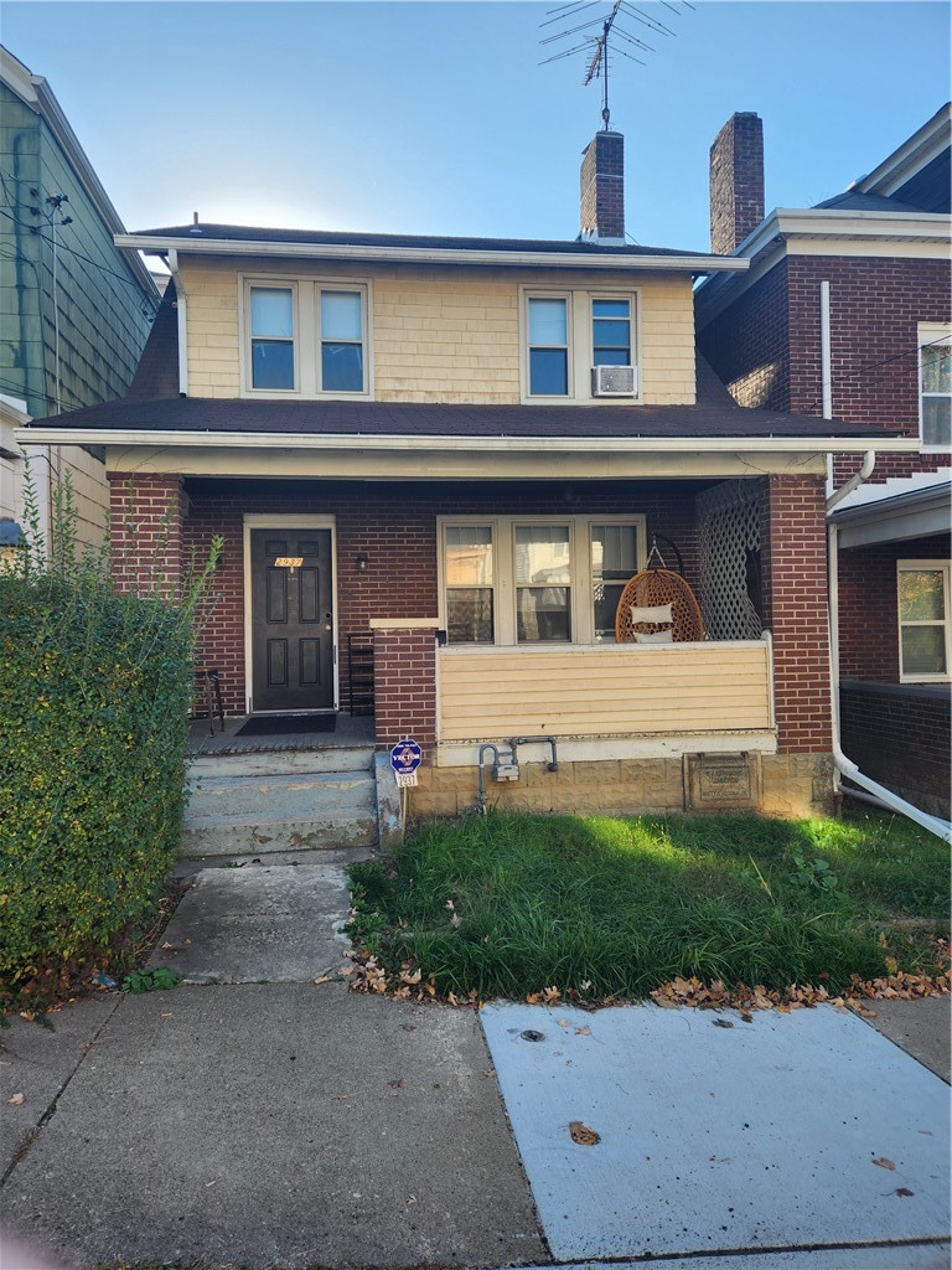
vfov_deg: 73.9
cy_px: 635
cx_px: 476
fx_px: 843
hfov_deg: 58.9
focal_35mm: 23
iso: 20
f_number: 1.8
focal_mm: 5.4
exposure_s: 1/497
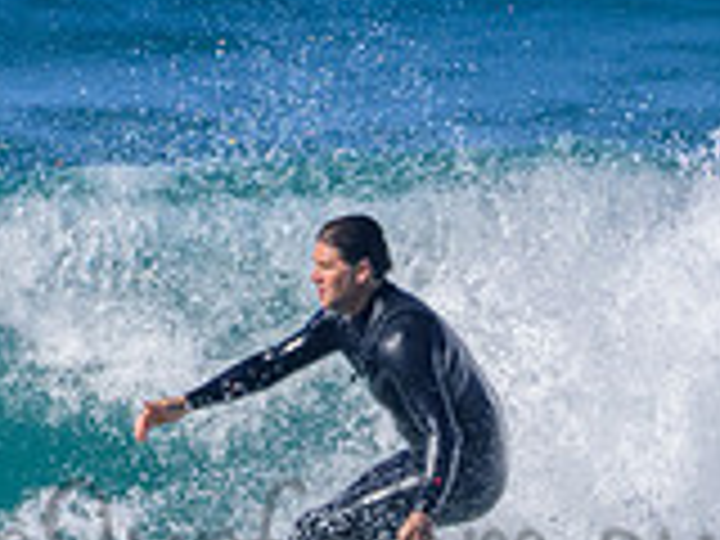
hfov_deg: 0.8
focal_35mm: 2609
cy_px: 511
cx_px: 238
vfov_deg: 0.6
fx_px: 54266
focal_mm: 500
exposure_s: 1/2000
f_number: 5.6
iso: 250
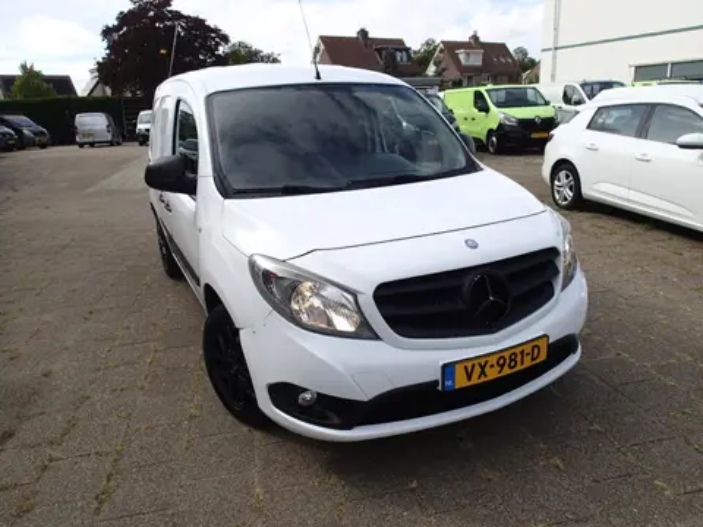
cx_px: 352
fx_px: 508
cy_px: 264
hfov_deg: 69.4
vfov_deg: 54.9
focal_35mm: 25
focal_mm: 4.5
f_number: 8
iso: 100
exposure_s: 1/160
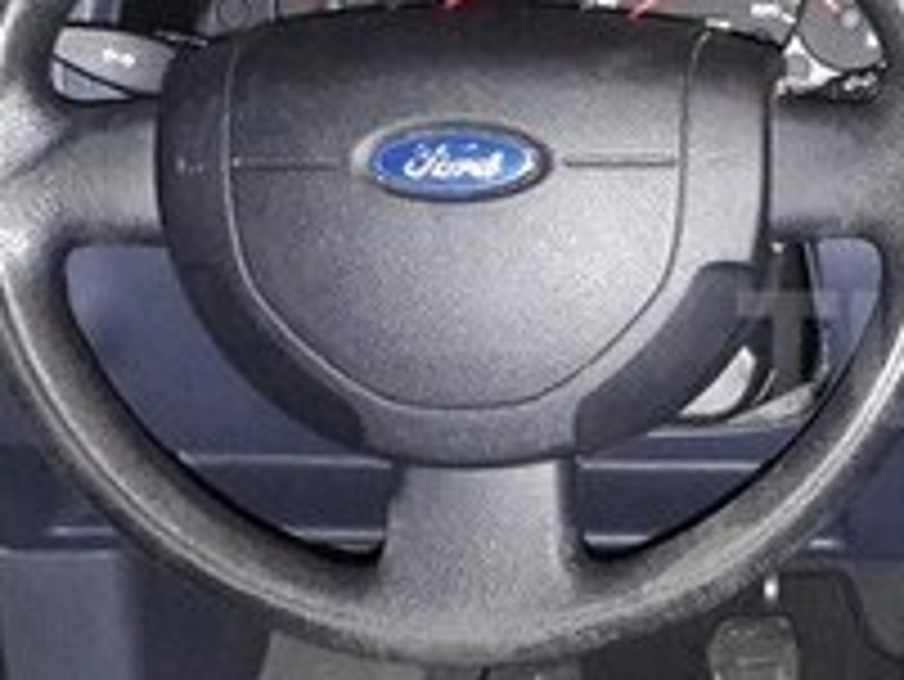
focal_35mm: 92
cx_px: 1196
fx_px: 2404
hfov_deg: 19.5
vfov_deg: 16.1
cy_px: 358
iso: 500
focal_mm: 3.7
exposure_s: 1/17
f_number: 1.9
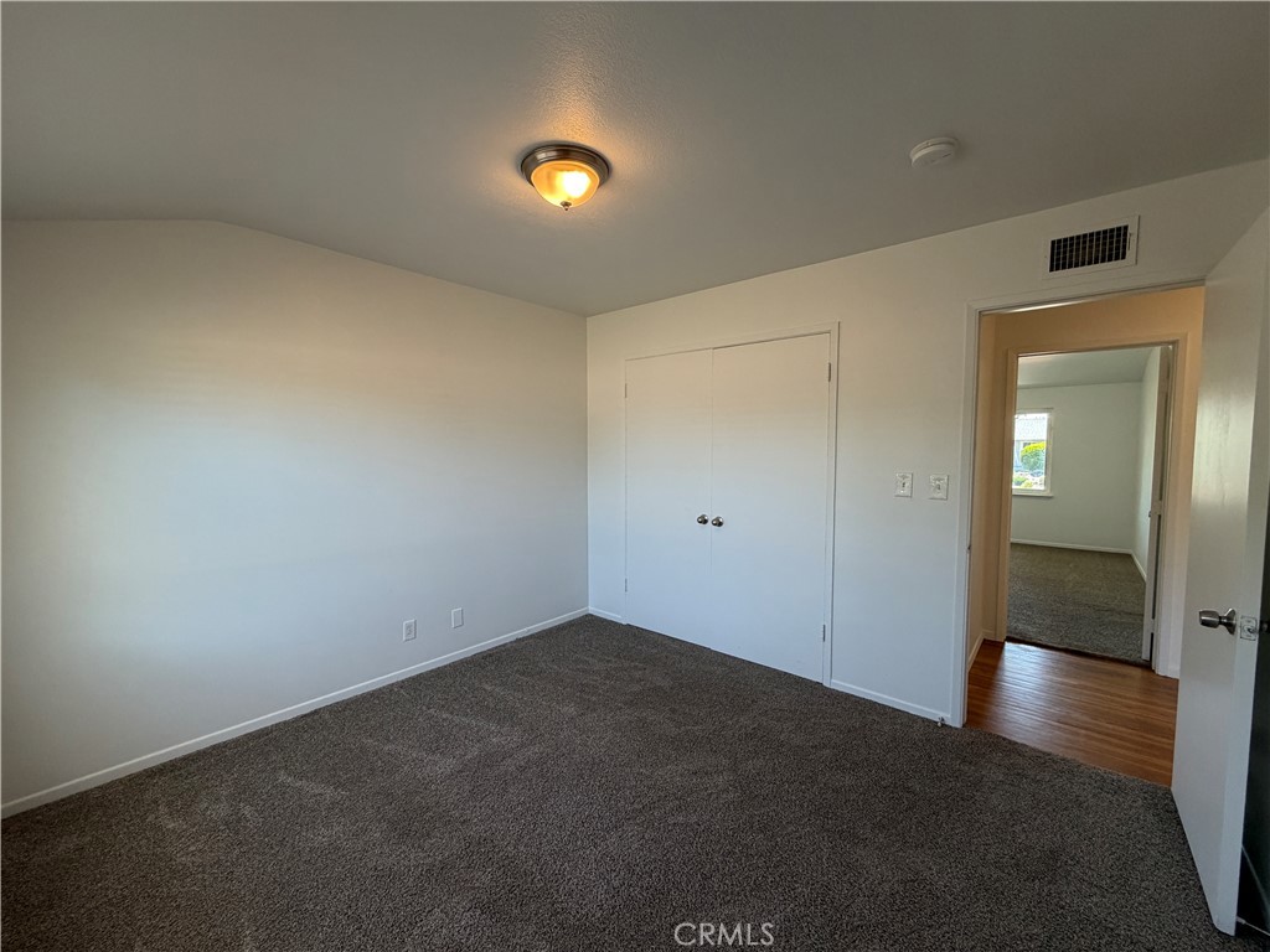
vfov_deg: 85.7
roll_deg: +0.4
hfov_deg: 102.1
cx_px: 635
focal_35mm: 14
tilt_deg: -3.8
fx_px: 514
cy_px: 476
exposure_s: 1/120
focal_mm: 2.22
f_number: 2.2
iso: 250
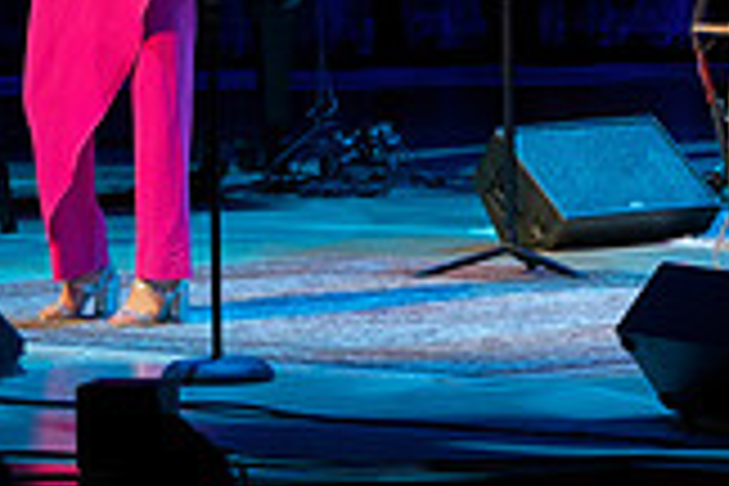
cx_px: 531
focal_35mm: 377
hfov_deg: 5.5
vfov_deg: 3.6
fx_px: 7634
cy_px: -299
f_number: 6.3
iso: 3200
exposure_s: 1/250
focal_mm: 100
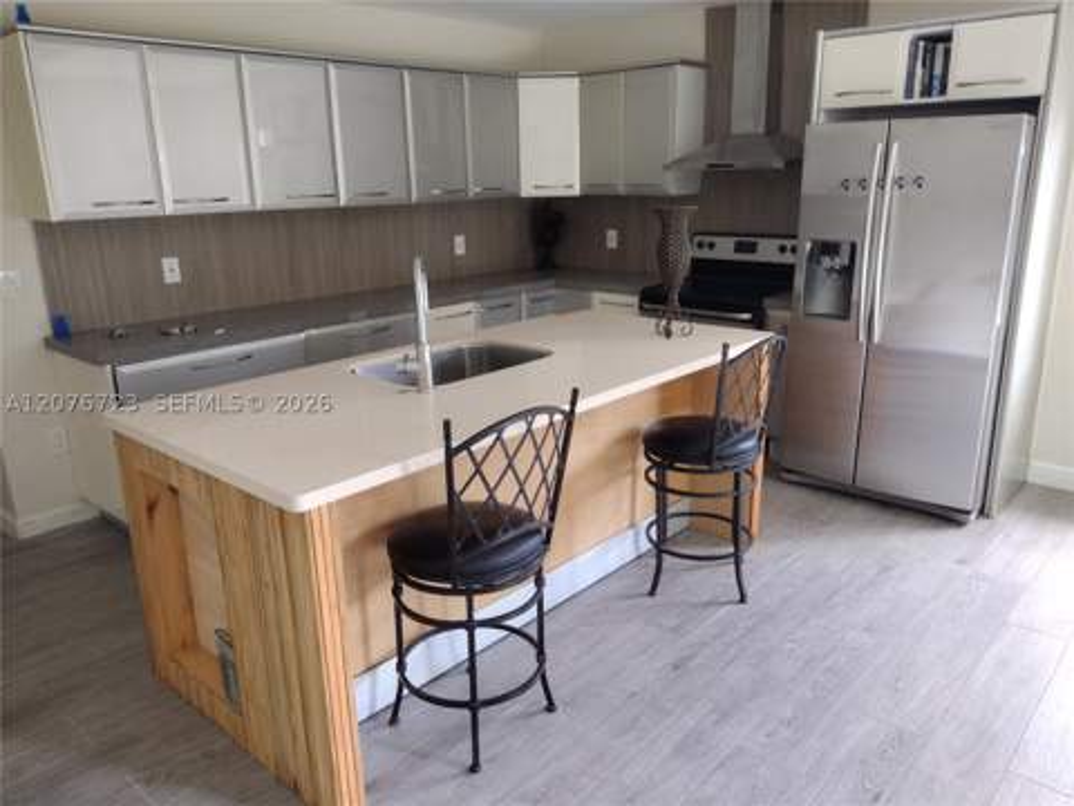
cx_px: 537
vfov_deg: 51.4
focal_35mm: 27
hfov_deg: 65.3
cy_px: 403
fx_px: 838
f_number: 1.7
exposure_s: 1/40
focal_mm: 4.71
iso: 181
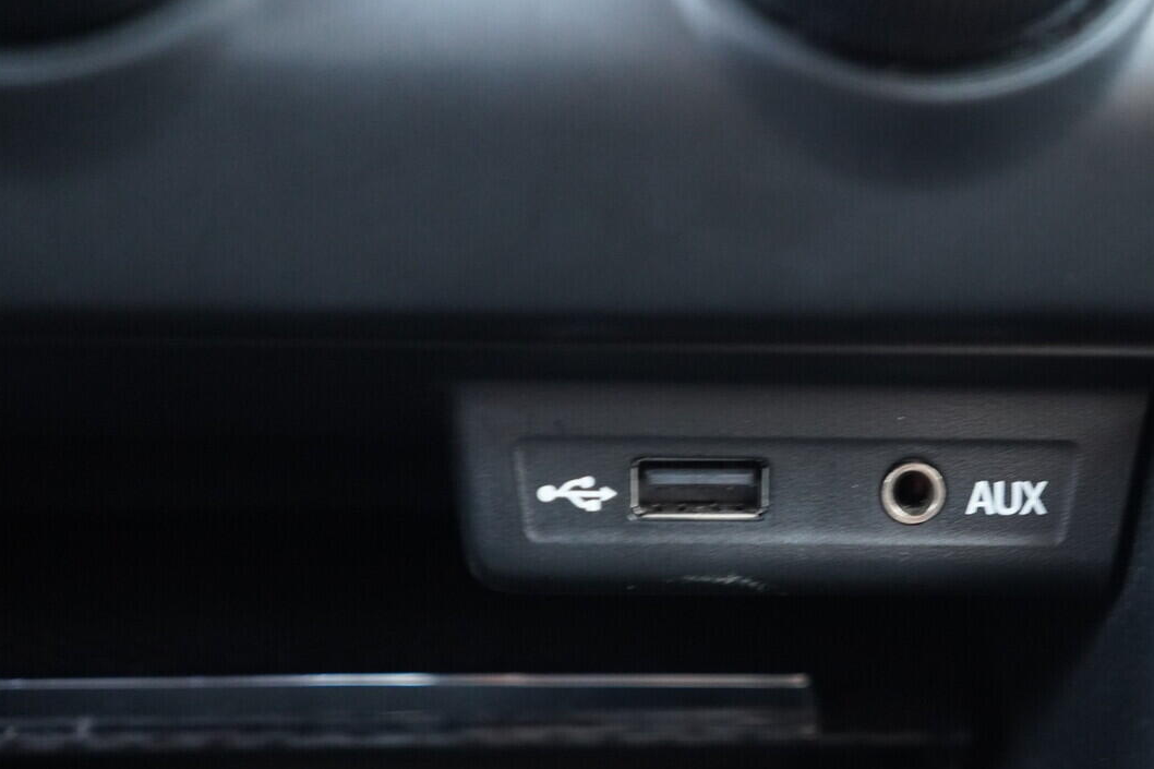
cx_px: 762
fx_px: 1570
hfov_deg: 39.9
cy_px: 461
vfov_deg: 27.5
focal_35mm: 49
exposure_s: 1/40
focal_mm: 24
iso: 2500
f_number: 2.8
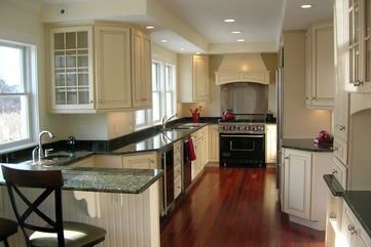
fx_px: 371
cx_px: 188
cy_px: 127
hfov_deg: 53.1
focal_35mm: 36
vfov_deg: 36.9
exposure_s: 1/62.5
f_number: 2.9
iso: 50
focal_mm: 5.7
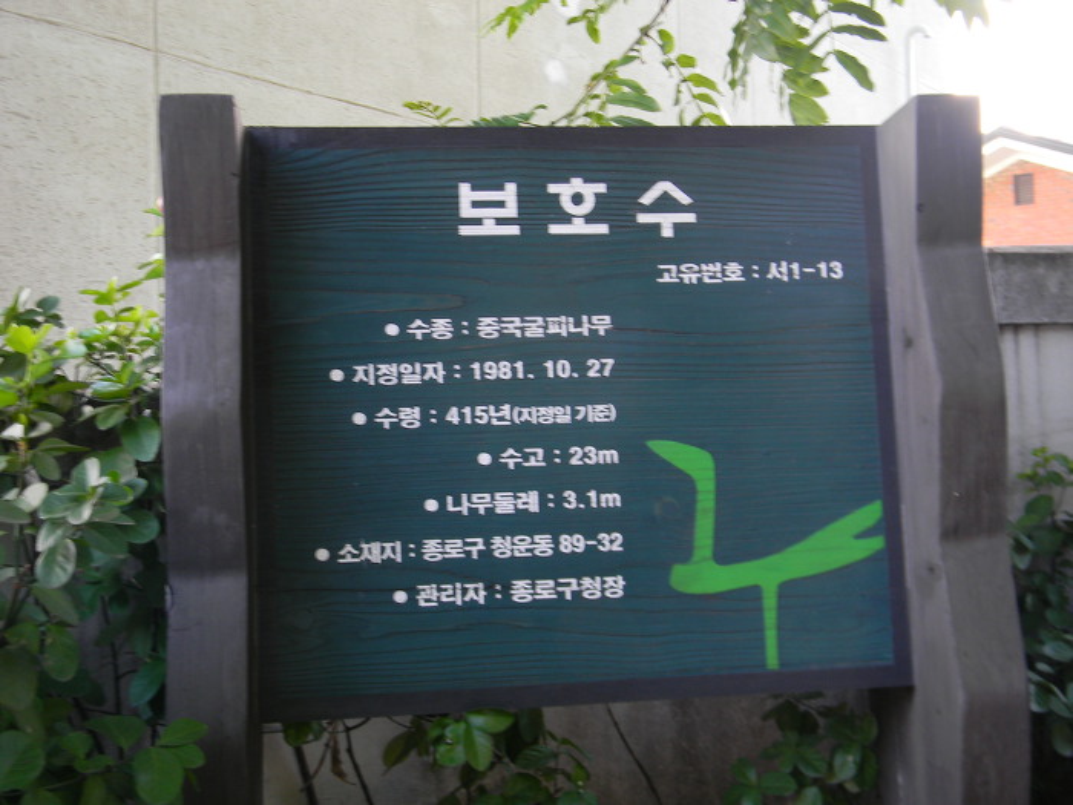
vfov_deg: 35.1
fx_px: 1271
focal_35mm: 41
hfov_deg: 45.8
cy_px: 402
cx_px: 536
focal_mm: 7.3
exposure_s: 1/15
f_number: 3.8
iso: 80
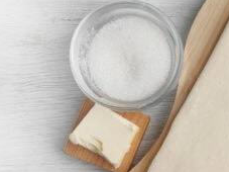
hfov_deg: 26.4
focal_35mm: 66
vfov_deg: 21.9
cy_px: 144
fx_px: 436
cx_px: 268
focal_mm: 5.4
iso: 87
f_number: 1.9
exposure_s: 1/100
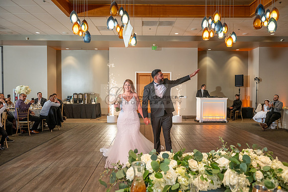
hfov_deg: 73.7
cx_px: 144
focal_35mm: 24
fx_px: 192
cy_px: 96
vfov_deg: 53.2
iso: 800
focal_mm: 24
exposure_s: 1/200
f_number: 3.5
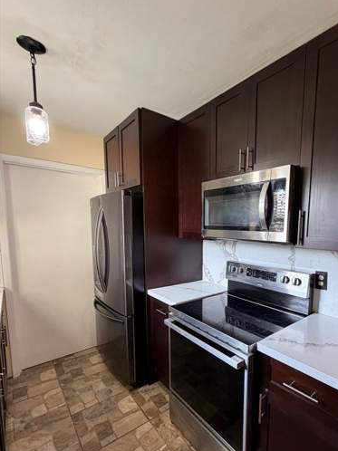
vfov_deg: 87.2
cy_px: 257
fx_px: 235
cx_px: 216
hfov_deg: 70.1
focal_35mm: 18
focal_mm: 2.22
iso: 250
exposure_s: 1/60
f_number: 2.2
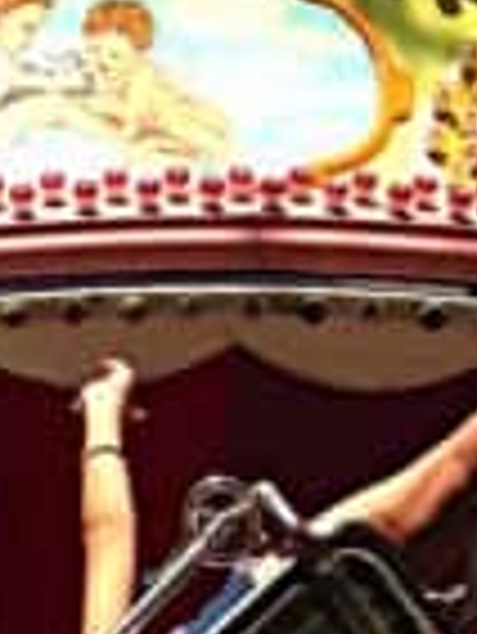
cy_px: 1556
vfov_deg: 7.6
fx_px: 4403
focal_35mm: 240
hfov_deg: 6.2
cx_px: -63
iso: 50
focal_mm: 4.13
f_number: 2.4
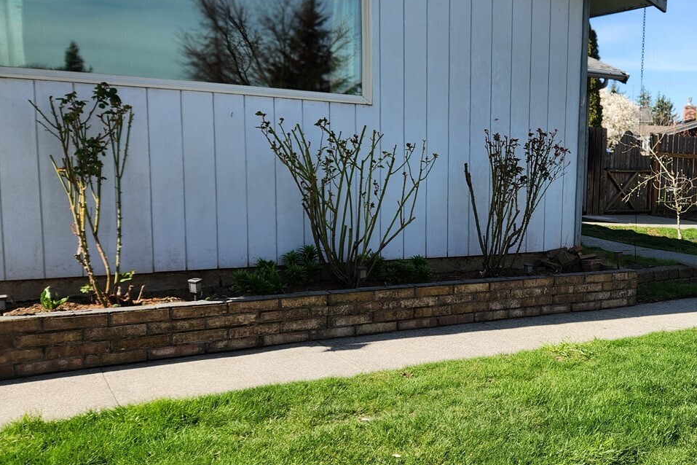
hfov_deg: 46.2
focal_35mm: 40
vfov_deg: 33.4
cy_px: 242
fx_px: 774
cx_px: 547
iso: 20
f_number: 1.8
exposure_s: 1/1016
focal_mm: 5.4
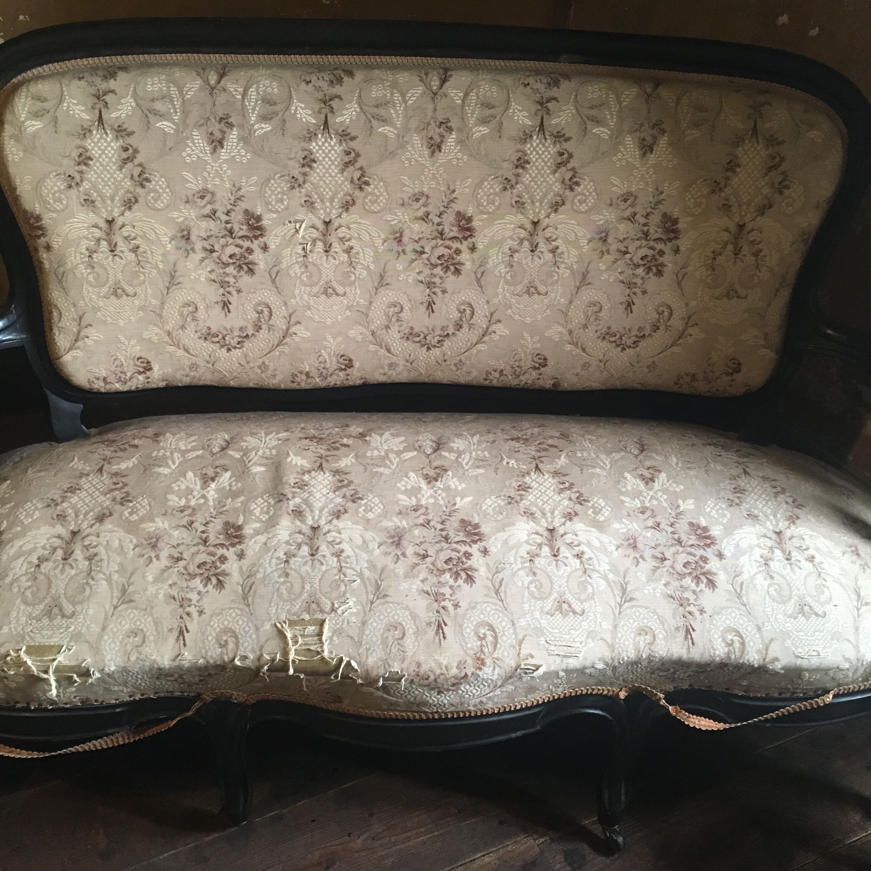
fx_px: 996
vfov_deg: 47.2
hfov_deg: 47.2
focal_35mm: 35
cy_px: 426
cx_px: 429
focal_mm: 4.15
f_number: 2.2
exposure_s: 1/33
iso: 160
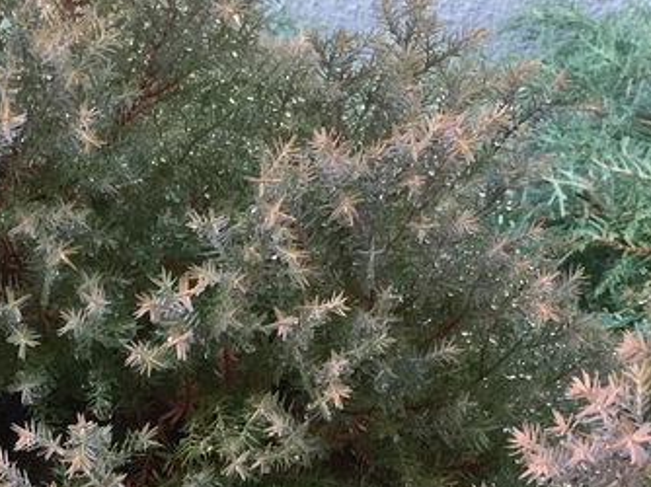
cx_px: 41
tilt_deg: -27.9
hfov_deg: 21.4
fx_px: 1673
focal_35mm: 89
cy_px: 497
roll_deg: +5.3
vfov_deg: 16.2
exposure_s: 1/30
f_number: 2.2
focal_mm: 4.15
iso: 40
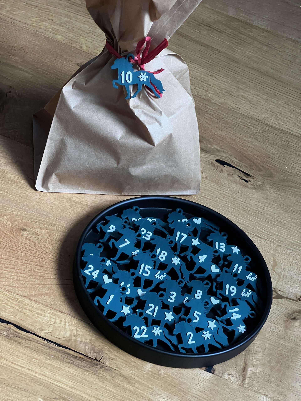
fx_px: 893
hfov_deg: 19.1
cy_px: 200
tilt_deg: -46.3
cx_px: 150
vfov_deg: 25.3
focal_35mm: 77
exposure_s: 1/60
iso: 400
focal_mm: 9
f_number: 2.8
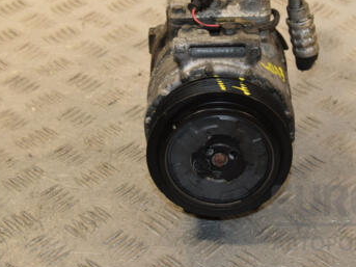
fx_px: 1090
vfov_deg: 13.9
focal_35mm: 106
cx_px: 252
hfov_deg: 18.5
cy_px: 62
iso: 800
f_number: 6.3
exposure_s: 1/200
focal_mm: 42
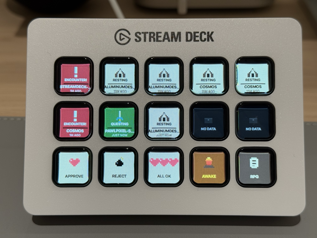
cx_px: 158
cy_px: 119
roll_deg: +0.6
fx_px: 440
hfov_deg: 39.7
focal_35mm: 48
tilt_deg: -35.0
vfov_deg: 30.3
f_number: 1.78
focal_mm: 6.76
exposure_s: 1/101
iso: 80
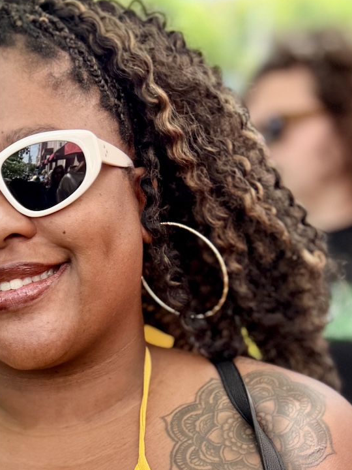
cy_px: 588
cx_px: 106
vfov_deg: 26.3
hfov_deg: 22.8
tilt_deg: -19.9
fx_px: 868
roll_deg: +0.8
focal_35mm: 64
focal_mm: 6.76
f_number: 1.78
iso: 80
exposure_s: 1/218
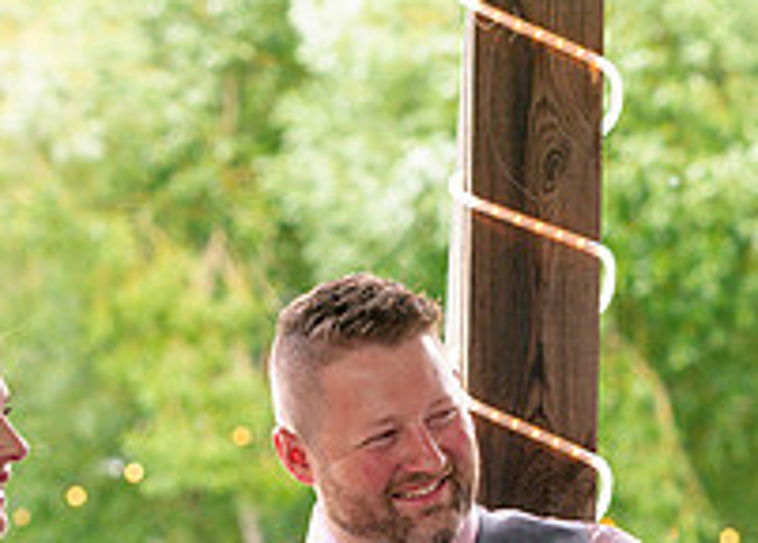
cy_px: 372
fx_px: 5991
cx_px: 641
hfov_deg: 7.2
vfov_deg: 5.2
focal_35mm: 278
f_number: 4
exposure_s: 1/160
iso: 640
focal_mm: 85
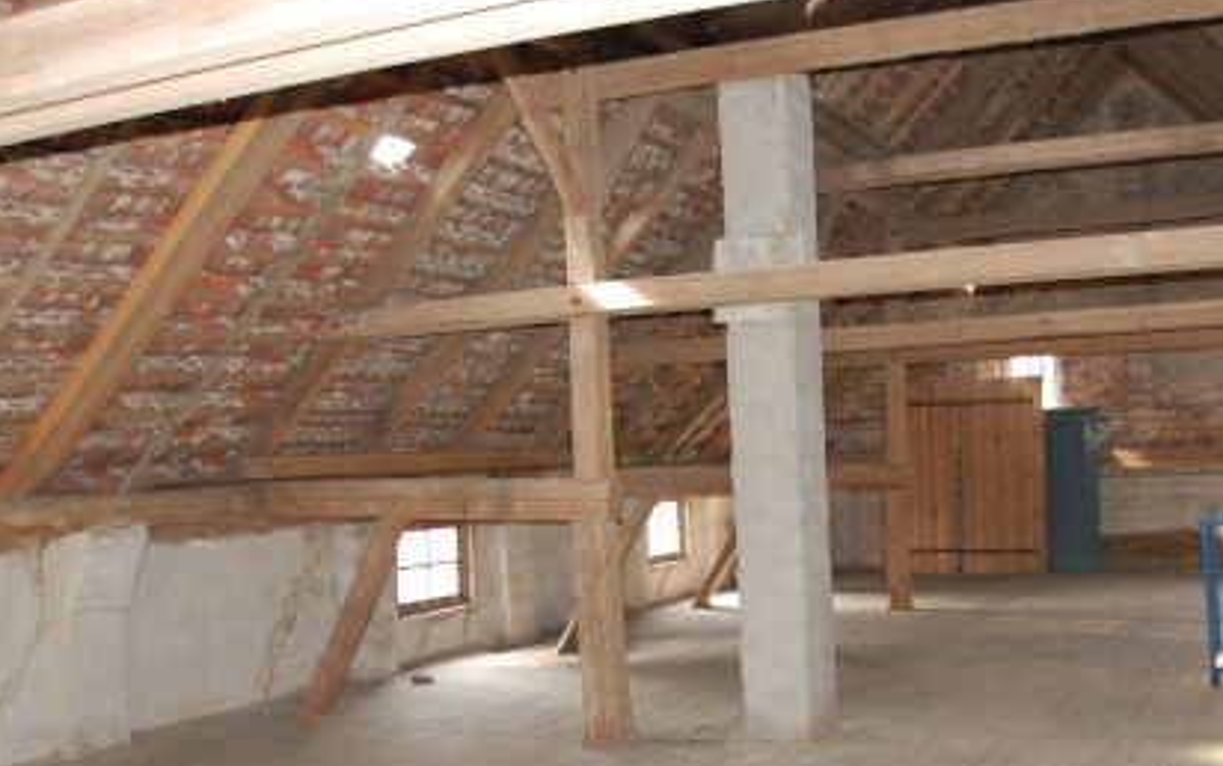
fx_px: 1334
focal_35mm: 40
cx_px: 641
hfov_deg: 49.2
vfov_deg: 32.0
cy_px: 453
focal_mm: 18
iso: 560
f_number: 3.5
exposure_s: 1/60
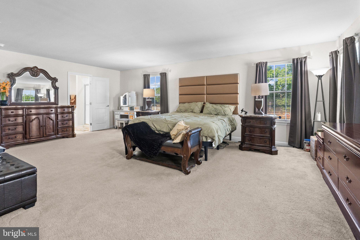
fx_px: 160
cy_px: 120
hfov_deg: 96.8
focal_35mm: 16
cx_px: 180
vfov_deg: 73.7
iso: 2000
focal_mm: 16
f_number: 8
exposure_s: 1/13
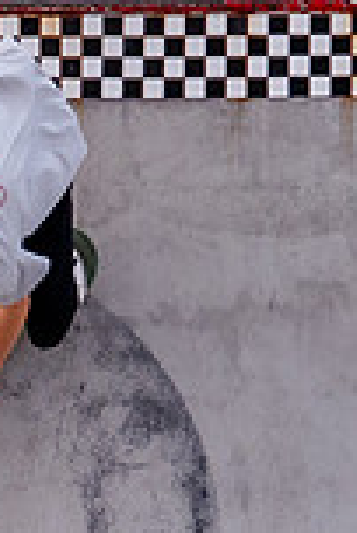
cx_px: -181
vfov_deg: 5.1
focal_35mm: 402
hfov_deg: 3.4
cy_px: 448
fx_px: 5952
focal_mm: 78
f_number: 4
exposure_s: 1/640
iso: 2500
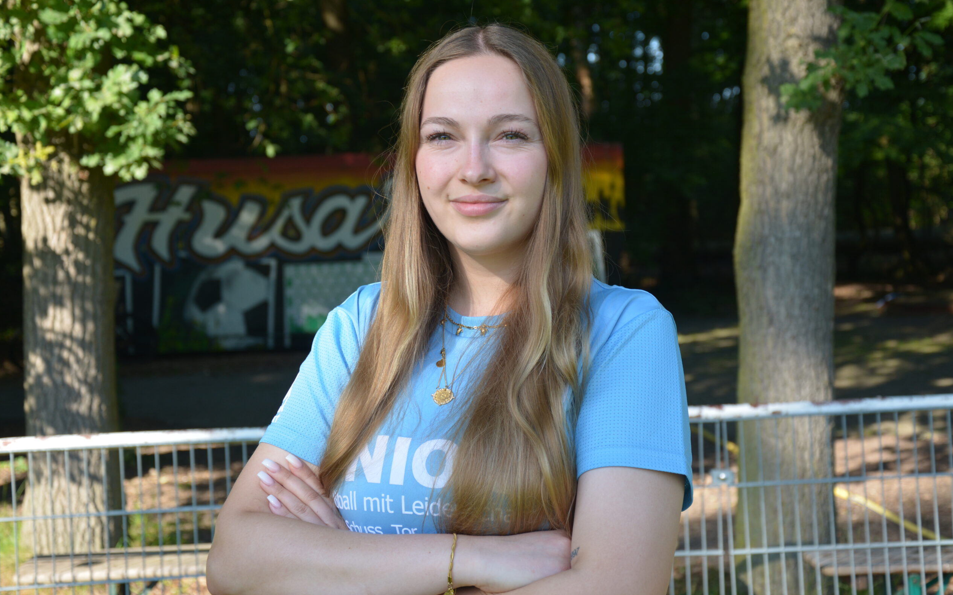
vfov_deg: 21.0
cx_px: 476
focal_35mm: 62
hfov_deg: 33.0
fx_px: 1610
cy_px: 317
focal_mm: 40
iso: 200
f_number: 4.5
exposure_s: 1/250
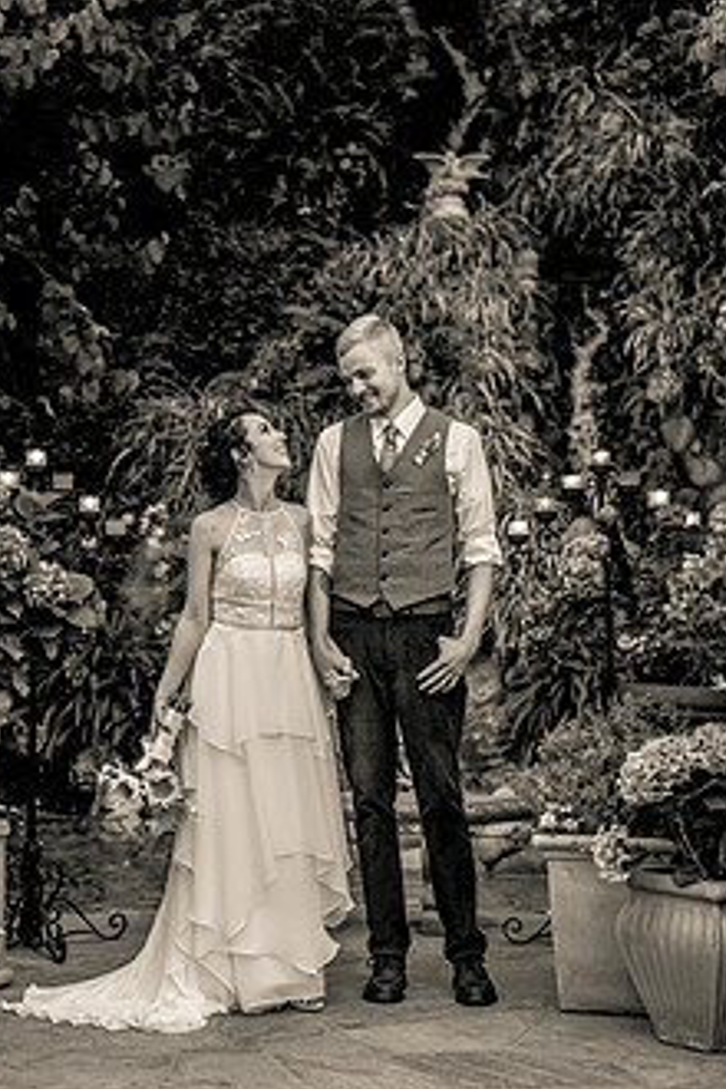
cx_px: 294
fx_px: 2269
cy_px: 551
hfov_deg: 18.2
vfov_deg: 27.0
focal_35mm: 75
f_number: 2.2
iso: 500
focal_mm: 55
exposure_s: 1/320
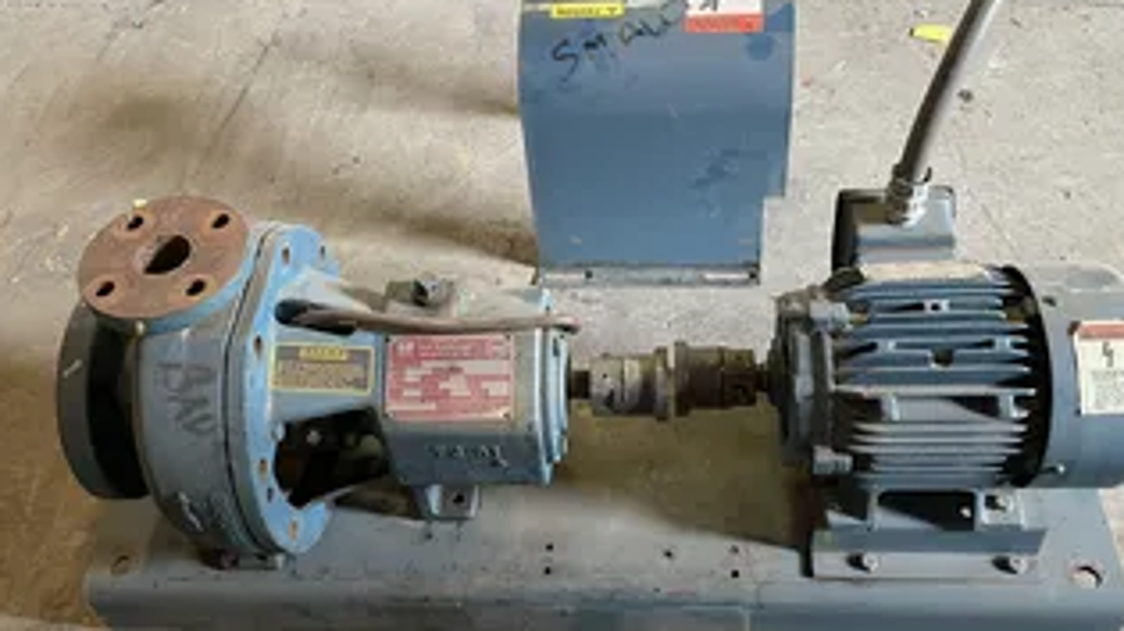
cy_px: 282
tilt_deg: -46.5
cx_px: 525
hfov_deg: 55.3
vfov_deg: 32.8
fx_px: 1073
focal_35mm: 36
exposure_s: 1/60
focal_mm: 4.2
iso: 250
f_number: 1.6
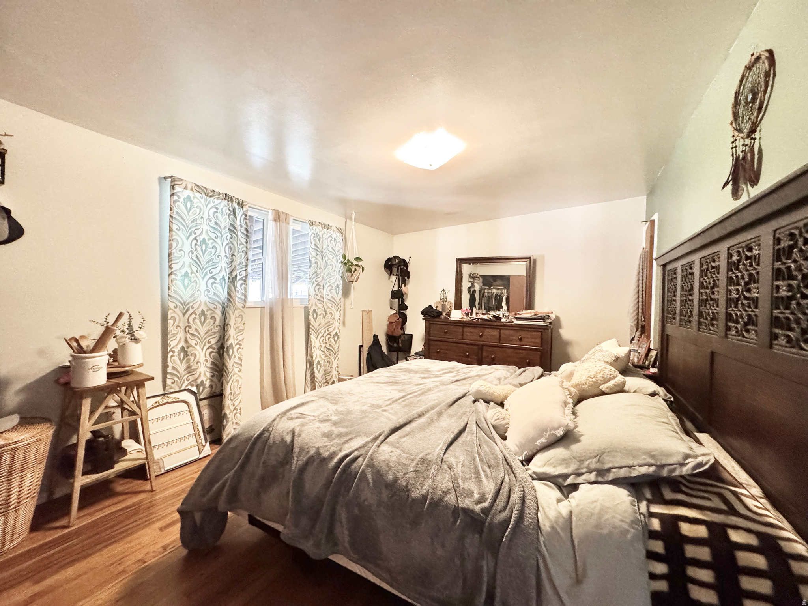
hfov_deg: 102.1
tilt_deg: -1.8
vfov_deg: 85.7
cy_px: 303
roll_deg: -2.4
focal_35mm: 14
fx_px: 327
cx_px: 404
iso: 640
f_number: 2.2
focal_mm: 2.22
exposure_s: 1/60
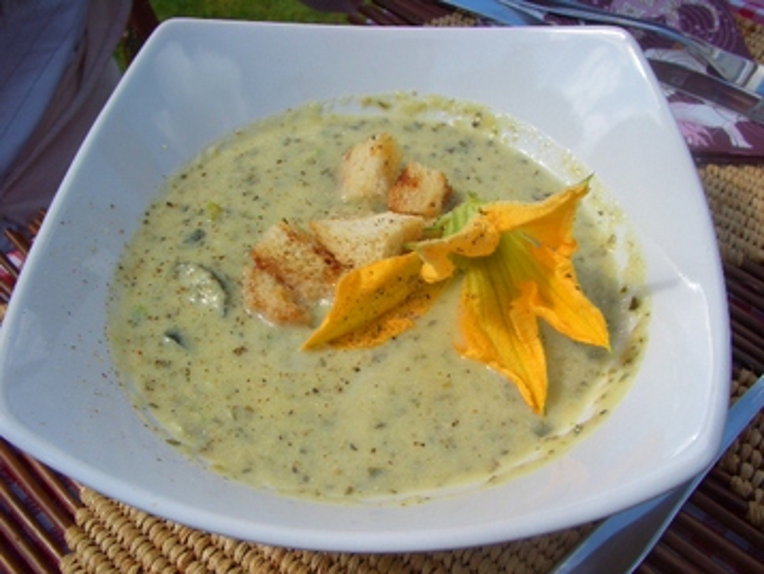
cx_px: 382
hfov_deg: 52.6
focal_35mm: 35
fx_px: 773
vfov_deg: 40.7
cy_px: 287
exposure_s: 1/400
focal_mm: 5.8
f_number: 4.3
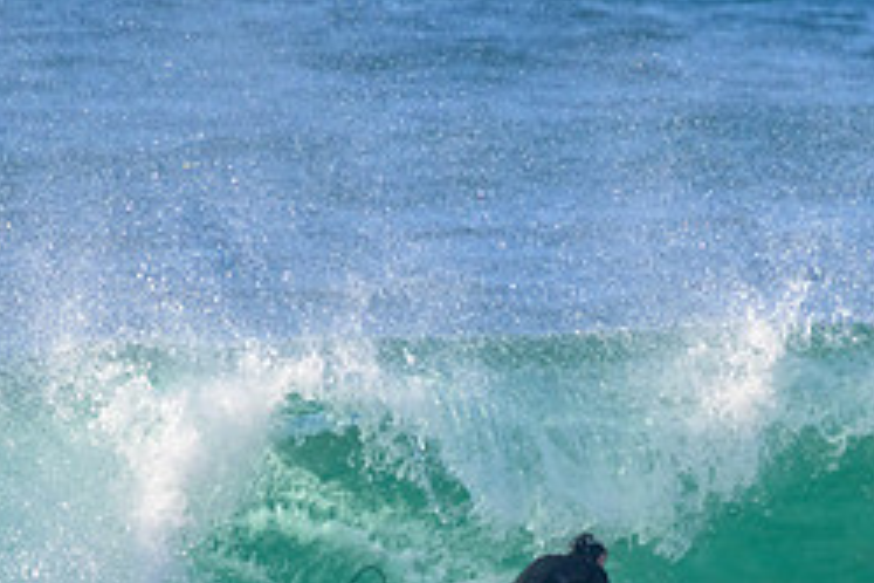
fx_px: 45250
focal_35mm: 1864
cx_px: 667
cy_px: 620
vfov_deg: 0.7
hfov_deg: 1.1
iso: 1600
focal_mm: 800
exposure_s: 1/1250
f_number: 11
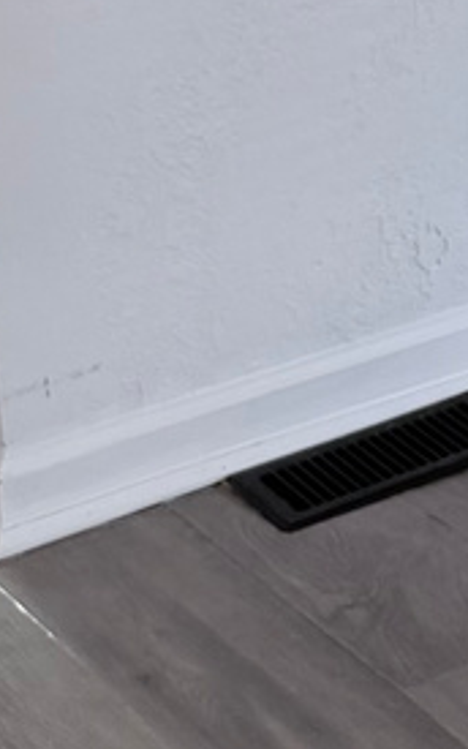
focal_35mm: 142
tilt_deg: -11.6
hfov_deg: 8.9
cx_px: 830
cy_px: -321
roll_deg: +1.8
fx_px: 2896
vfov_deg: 13.9
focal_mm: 6.76
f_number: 1.78
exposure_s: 1/149
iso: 160
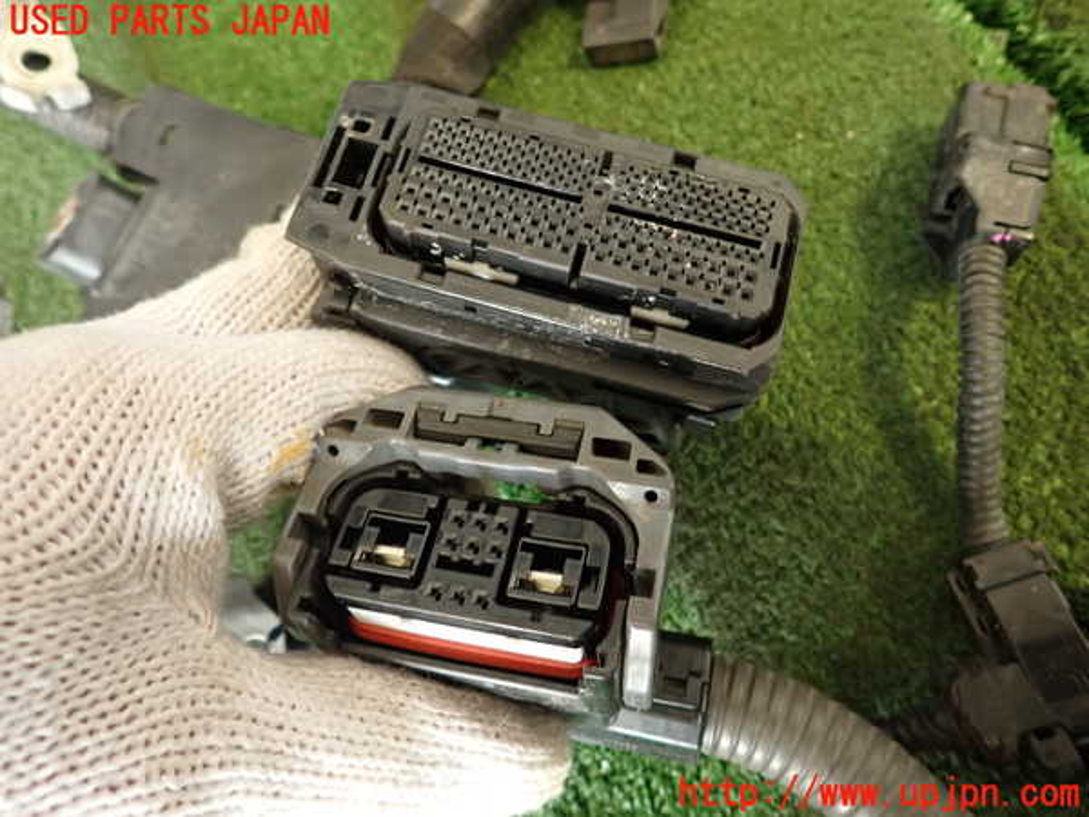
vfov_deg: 54.9
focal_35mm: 25
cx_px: 544
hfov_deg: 69.4
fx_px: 786
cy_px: 408
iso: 320
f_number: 2
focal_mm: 4.5
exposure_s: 1/30
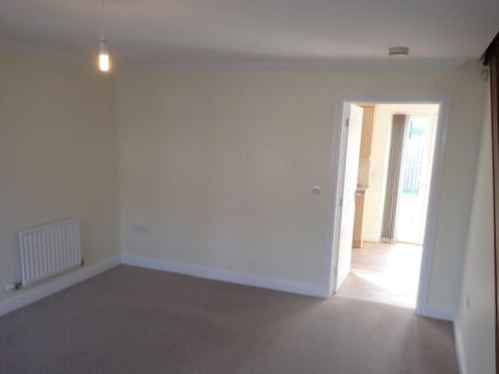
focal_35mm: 29
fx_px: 418
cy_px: 210
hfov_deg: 61.7
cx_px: 241
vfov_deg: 48.1
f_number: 2
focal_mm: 4.5
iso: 160
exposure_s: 1/60
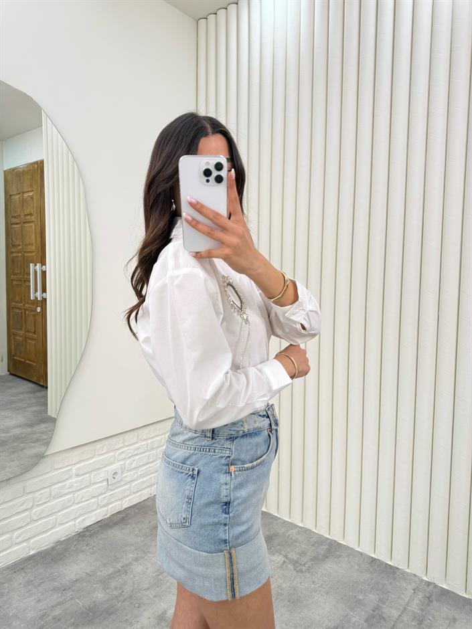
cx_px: 236
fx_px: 436
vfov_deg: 71.6
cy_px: 314
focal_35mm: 24
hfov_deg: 56.8
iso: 80
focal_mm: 6.76
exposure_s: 1/256
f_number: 1.78
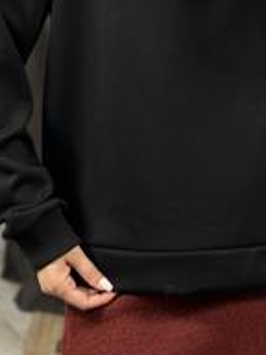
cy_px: 51
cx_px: 174
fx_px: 1055
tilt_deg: -30.1
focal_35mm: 103
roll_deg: +1.8
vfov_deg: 18.8
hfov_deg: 14.3
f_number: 1.78
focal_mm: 6.86
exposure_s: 1/50
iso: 200
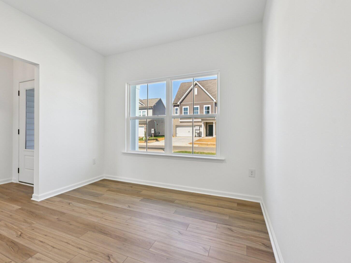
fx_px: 193
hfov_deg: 82.4
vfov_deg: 68.7
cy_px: 135
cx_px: 124
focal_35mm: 19
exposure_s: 1/60
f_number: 8
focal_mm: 14
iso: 100
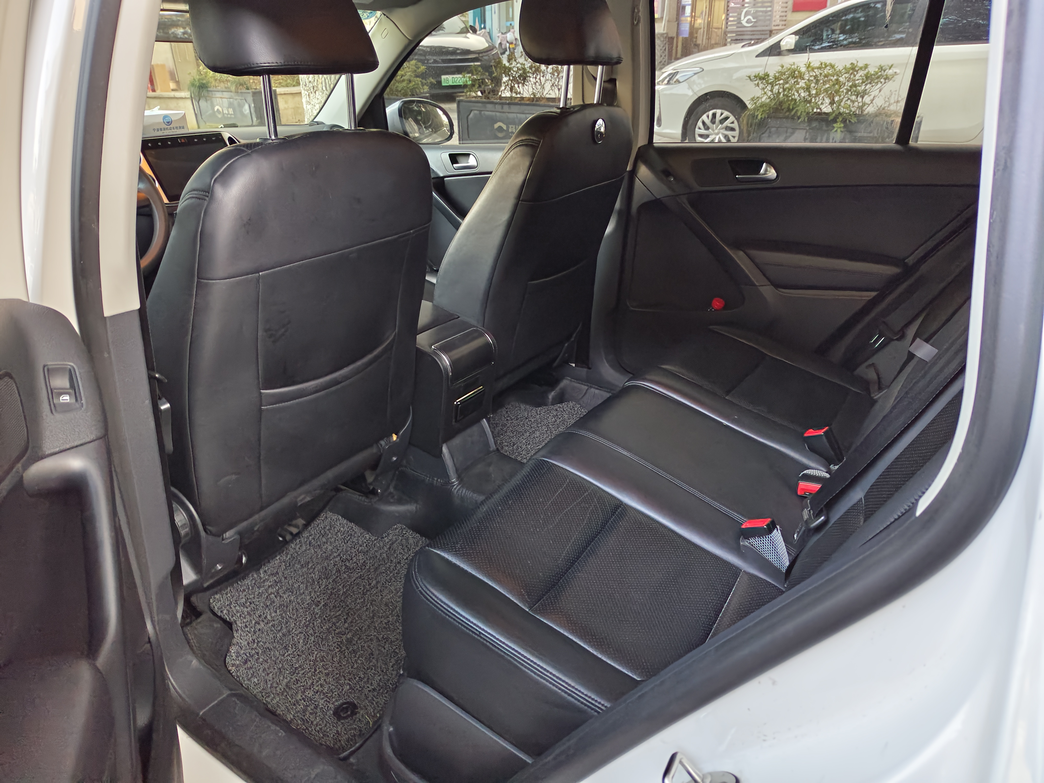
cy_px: 392
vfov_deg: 56.8
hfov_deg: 71.6
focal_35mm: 24
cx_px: 522
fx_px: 724
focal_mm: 5.56
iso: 85
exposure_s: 1/33.3
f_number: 1.88
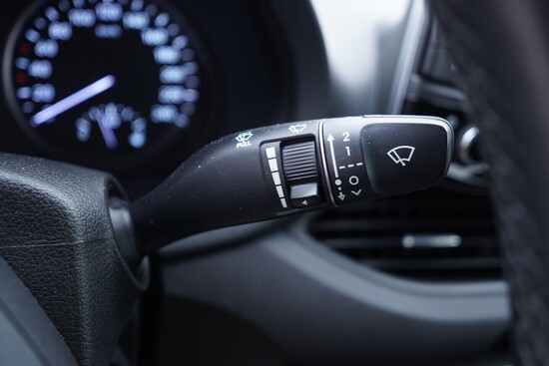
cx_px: 274
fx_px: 549
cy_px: 183
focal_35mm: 36
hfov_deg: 53.1
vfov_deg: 36.9
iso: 400
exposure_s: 1/40
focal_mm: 24
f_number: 2.8
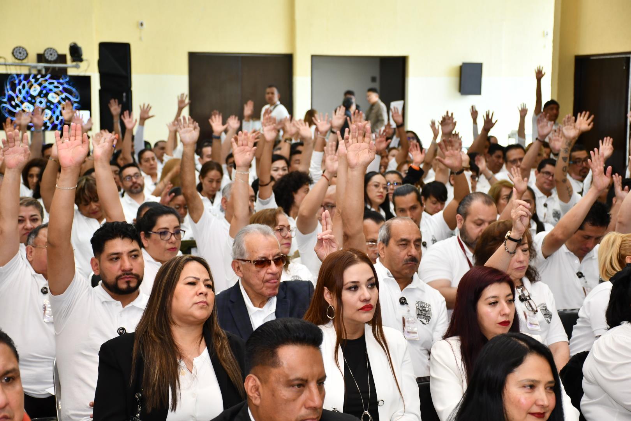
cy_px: 210
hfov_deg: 27.0
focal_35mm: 75
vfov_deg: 18.2
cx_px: 316
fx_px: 1314
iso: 640
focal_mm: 50
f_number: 4.8
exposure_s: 1/60
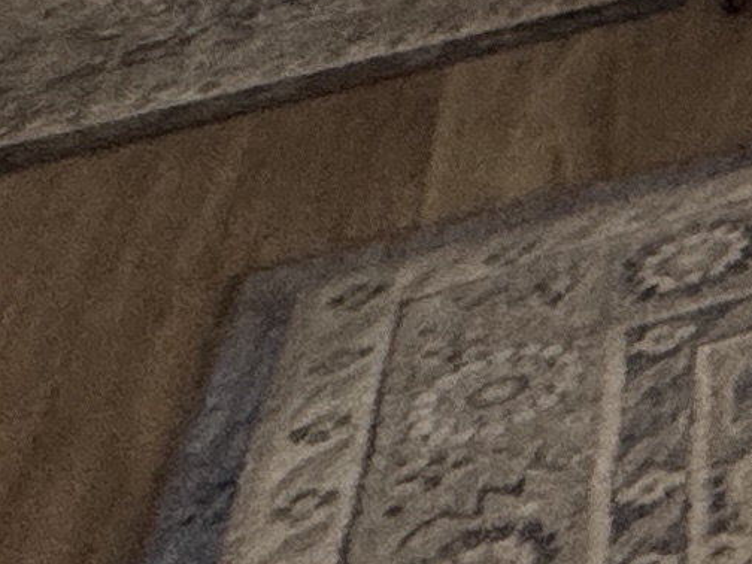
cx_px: 2266
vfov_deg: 10.1
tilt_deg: -6.2
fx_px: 2433
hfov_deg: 11.1
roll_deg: -1.4
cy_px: -1082
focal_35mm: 112
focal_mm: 2.22
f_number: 2.2
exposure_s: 1/60
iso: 200
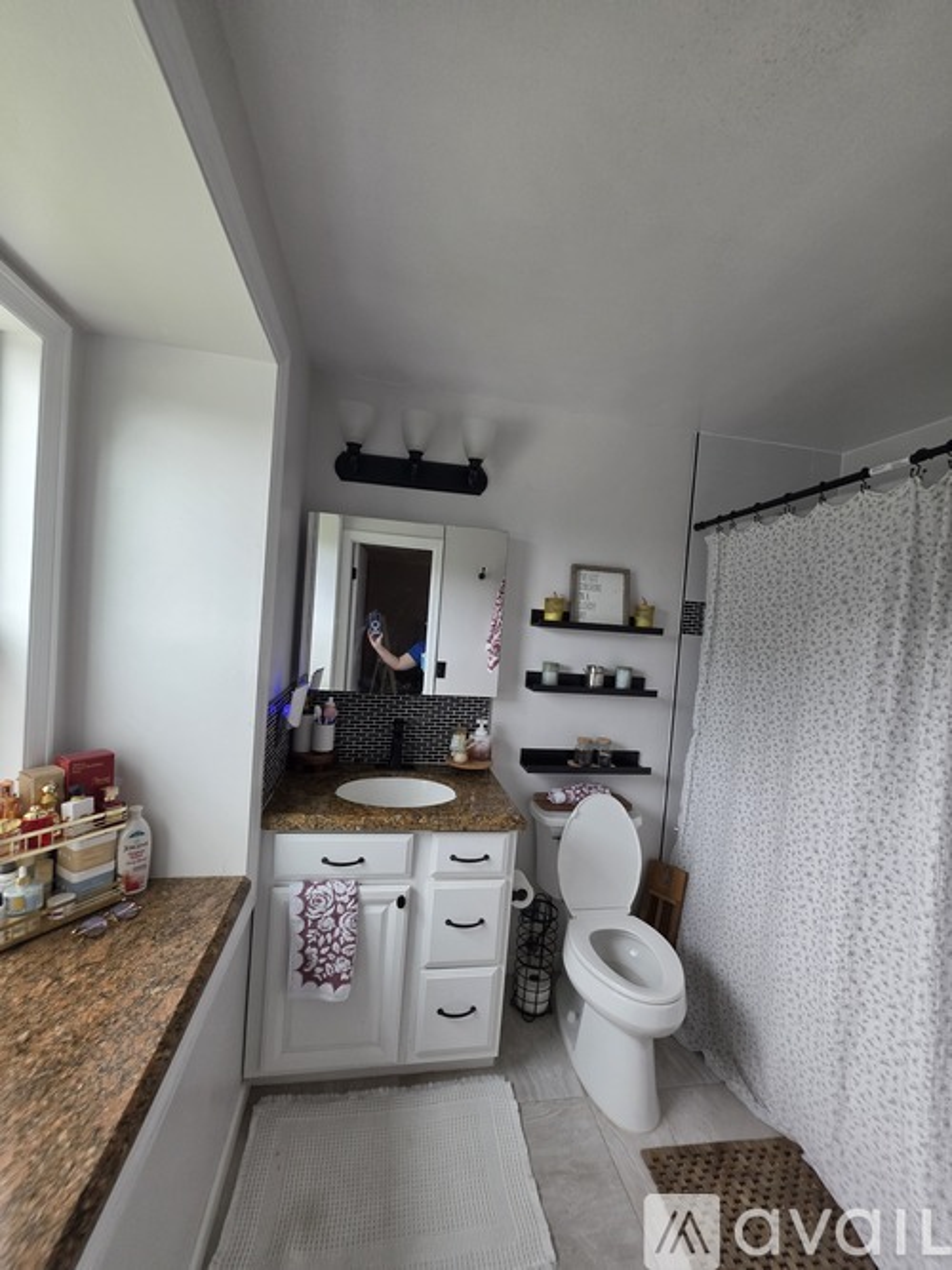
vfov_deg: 106.2
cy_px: 635
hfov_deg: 89.9
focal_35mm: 13
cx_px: 476
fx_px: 477
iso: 80
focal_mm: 2.2
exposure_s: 1/120
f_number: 1.9
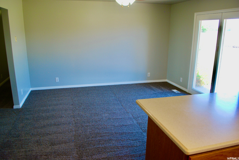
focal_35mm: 27
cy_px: 80
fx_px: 179
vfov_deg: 48.0
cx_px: 120
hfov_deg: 67.3
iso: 200
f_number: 3.5
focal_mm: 18
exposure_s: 1/50
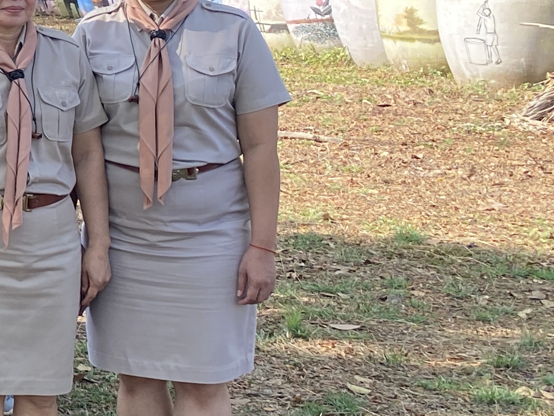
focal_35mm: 102
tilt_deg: -1.9
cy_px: 2
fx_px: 1632
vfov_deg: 14.3
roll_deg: +1.4
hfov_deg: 15.6
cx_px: -525
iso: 32
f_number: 1.8
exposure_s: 1/431
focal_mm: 4.25
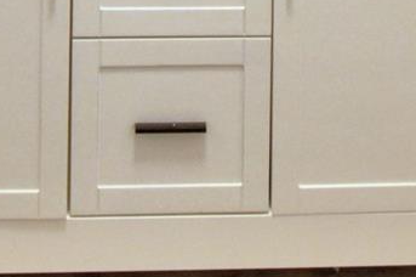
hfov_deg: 28.9
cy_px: -321
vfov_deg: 14.8
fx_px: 808
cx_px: 203
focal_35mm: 70
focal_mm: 10
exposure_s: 1/125
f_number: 4.5
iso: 360
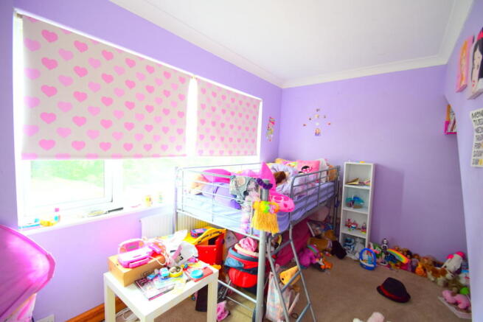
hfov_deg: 100.4
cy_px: 161
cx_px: 242
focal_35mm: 15
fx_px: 201
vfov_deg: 77.4
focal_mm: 10
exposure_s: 1/60
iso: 640
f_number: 4
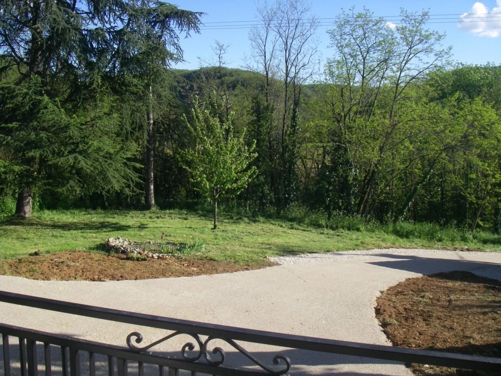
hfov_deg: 49.0
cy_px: 188
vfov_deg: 37.7
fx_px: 550
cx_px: 250
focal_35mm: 38
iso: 64
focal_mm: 6.3
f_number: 6.6
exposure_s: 1/125
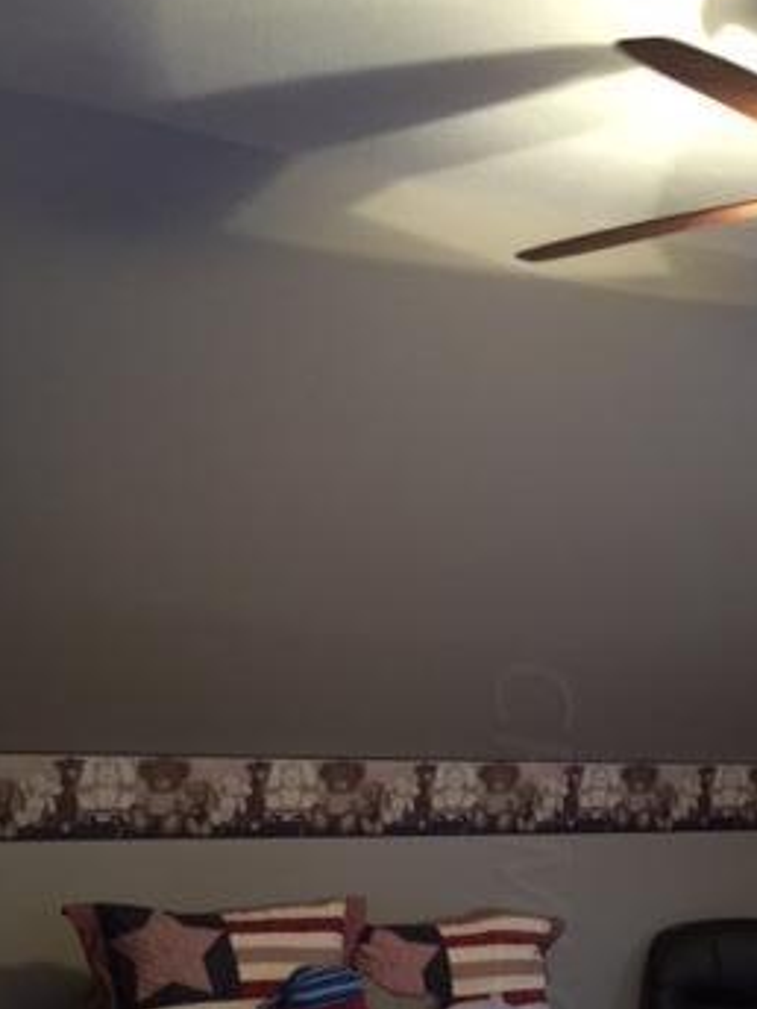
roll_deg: -0.1
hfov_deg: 26.8
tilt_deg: -2.5
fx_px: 1575
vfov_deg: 34.2
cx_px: 534
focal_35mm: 54
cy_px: 845
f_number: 2.2
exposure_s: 1/4
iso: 64
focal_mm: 4.15
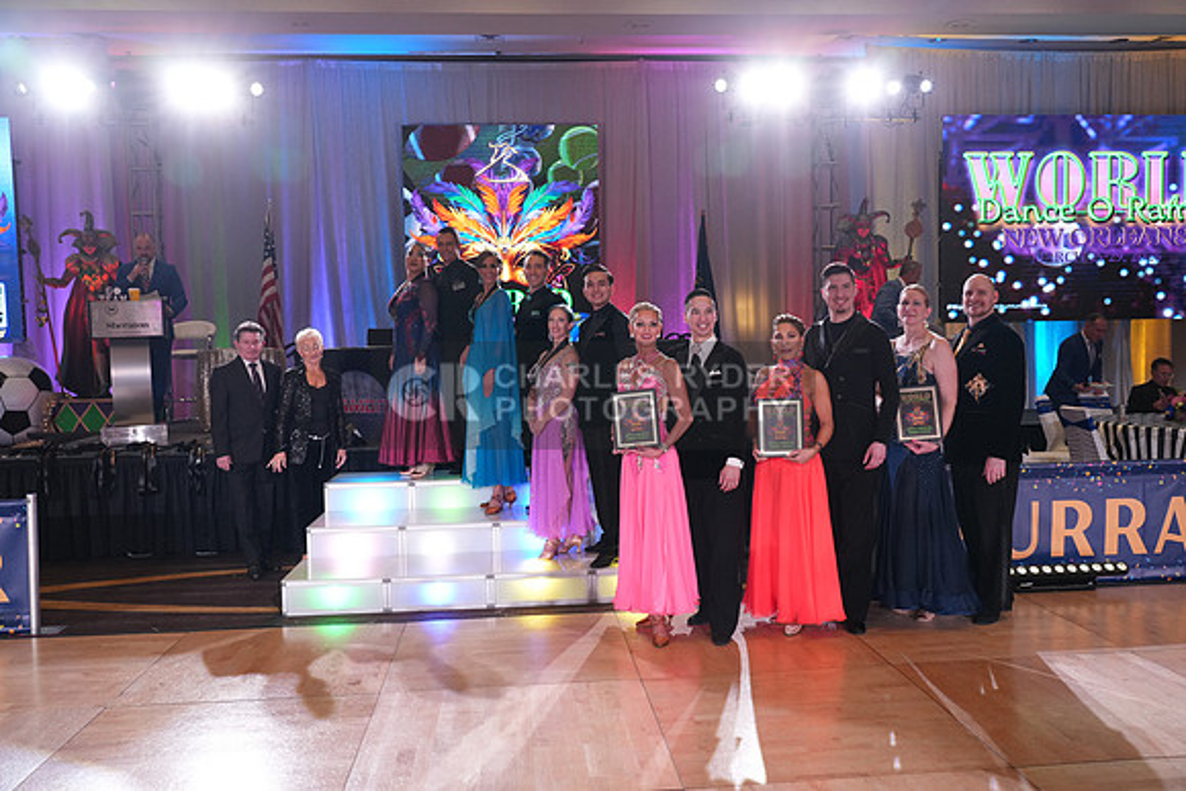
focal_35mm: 30
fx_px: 989
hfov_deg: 61.9
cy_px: 396
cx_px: 593
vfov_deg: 43.6
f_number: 4
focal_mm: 30
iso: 2000
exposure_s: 1/400
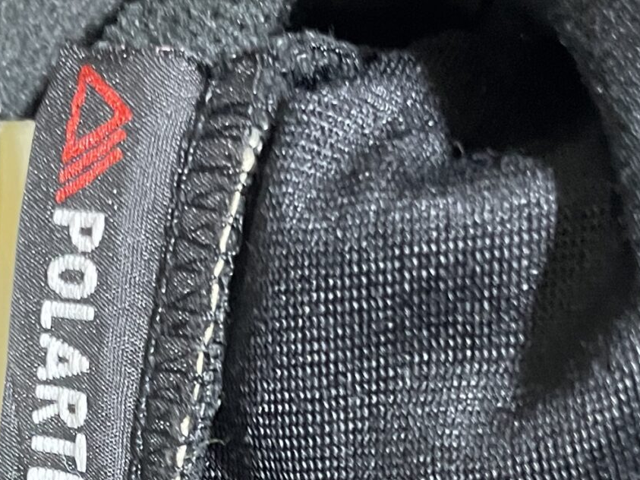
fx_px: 1460
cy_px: 655
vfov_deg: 17.3
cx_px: 161
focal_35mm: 79
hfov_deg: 24.5
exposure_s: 1/33
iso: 500
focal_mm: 4.2
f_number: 1.6
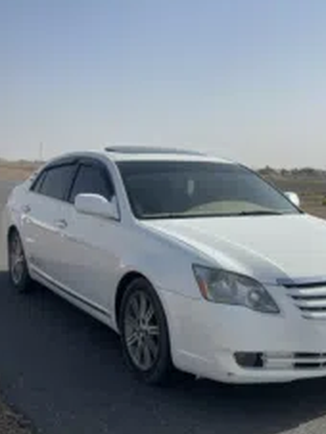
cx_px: 211
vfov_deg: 41.1
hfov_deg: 31.4
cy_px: 181
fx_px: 577
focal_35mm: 46
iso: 50
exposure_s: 1/4630
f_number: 1.5
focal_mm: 5.7
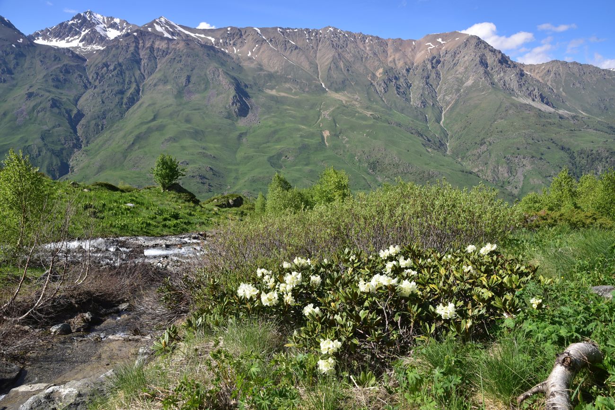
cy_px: 205
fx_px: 854
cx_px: 308
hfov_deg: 39.6
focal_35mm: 50
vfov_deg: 27.0
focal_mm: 50
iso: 100
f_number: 10
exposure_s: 1/125
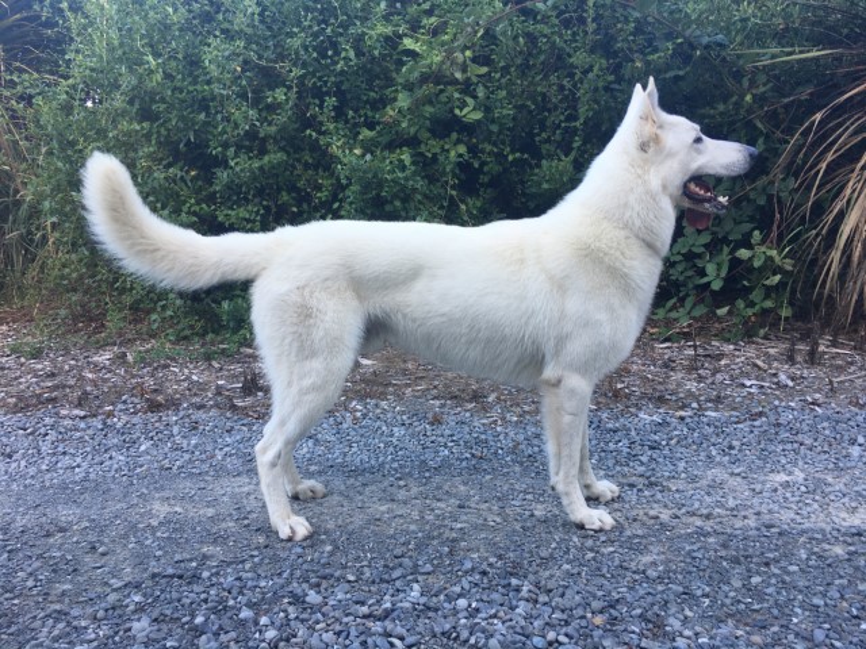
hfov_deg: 61.7
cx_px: 433
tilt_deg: -10.1
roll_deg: +1.9
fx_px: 726
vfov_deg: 48.2
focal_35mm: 29
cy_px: 324
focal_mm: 4.15
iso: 25
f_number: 2.2
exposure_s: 1/100
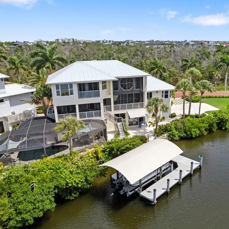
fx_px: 217
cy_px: 112
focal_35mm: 29
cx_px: 149
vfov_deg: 55.6
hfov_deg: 54.7
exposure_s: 1/2500
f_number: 2.8
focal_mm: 8.38
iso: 100
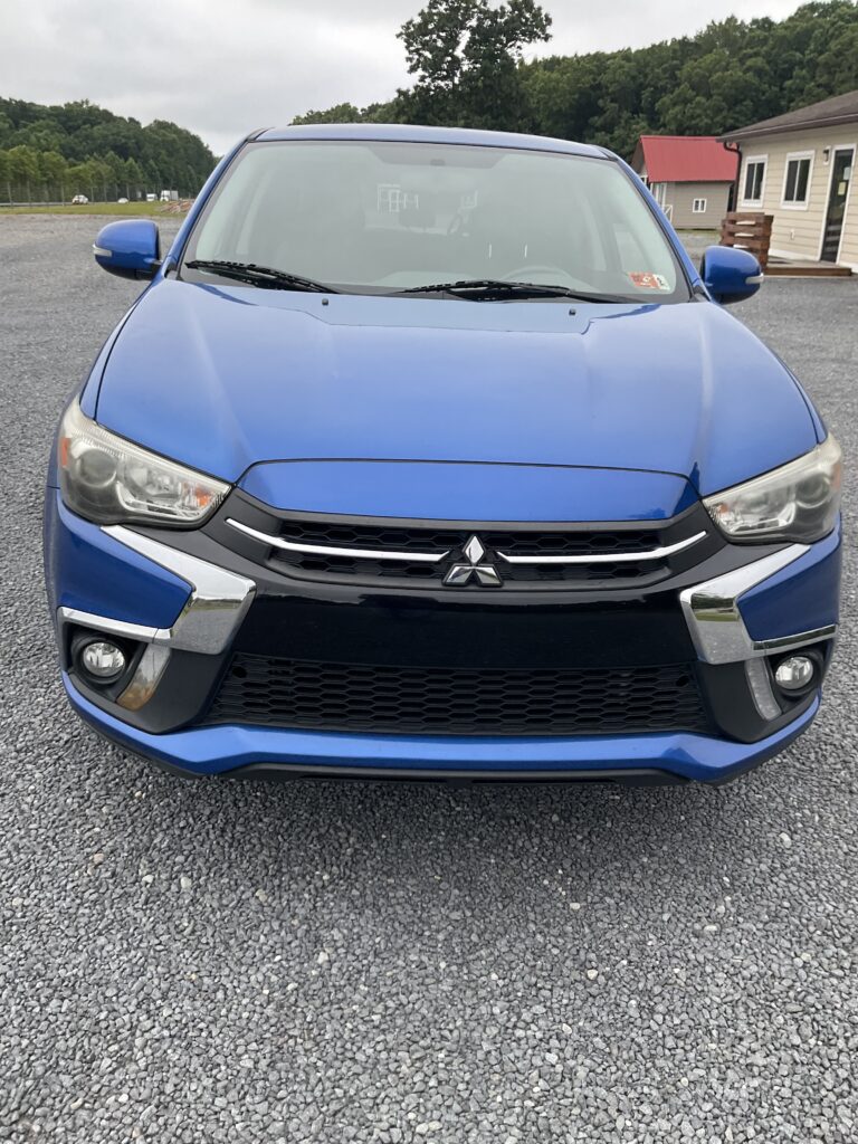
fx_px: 958
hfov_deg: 48.2
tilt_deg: -20.3
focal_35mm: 29
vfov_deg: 61.7
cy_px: 572
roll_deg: +0.1
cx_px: 429
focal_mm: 3
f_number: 1.8
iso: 16
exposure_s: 1/314
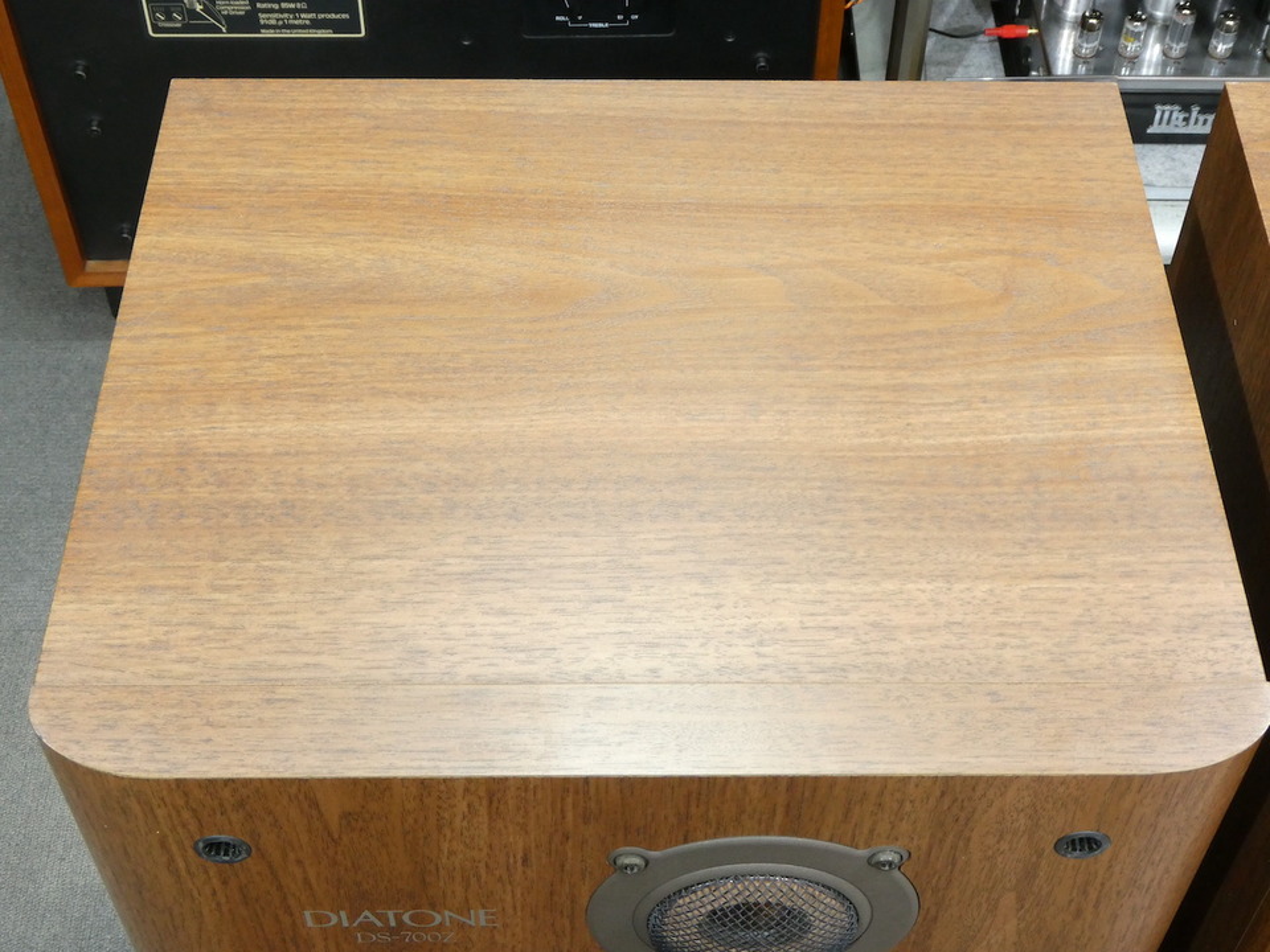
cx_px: 635
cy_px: 476
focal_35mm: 50
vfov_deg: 29.1
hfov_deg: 38.2
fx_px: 1834
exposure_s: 1/5
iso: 400
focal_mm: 9
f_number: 5.6
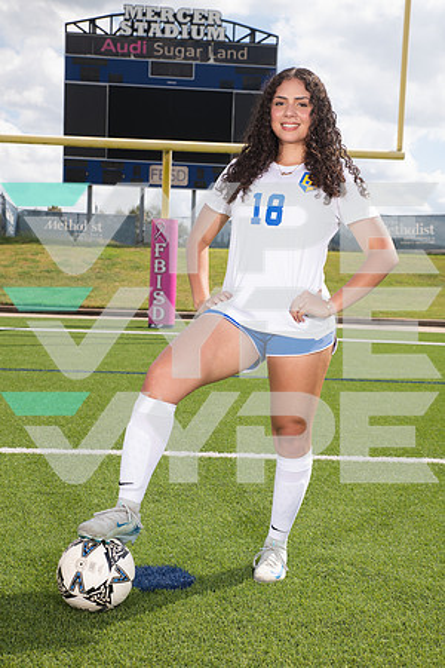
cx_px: 222
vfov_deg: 41.1
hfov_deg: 28.1
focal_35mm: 48
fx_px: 890
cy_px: 334
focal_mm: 48
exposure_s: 1/400
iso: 125
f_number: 7.1
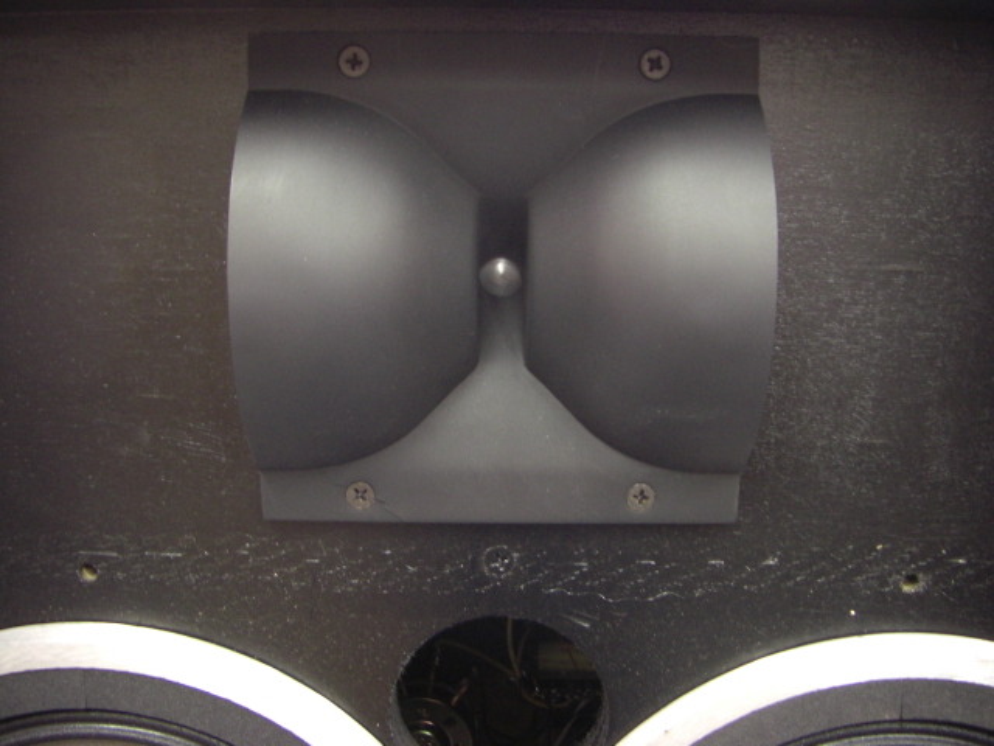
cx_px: 497
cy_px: 373
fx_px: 1091
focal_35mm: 38
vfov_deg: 37.7
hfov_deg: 49.0
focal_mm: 6.3
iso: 200
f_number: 3.4
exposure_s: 1/3.33
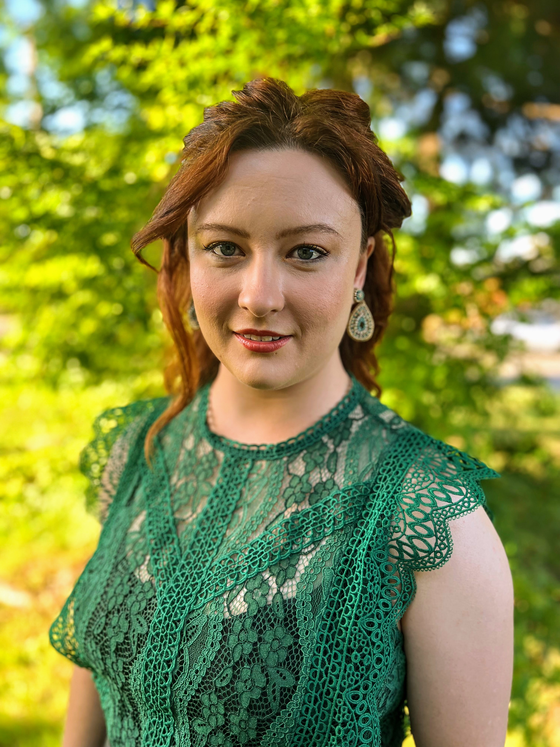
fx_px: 561
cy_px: 374
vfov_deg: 67.3
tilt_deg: -10.0
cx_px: 280
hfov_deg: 53.1
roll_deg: -1.5
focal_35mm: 26
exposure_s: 1/205
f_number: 1.5
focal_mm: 5.7
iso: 50
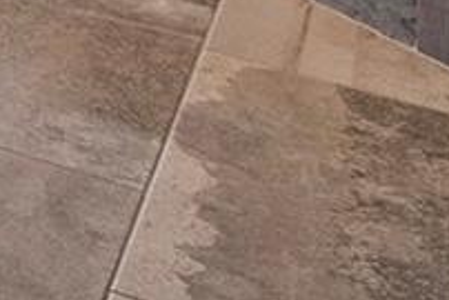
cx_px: -1018
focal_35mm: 127
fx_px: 1585
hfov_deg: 10.1
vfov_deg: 8.5
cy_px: -680
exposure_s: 1
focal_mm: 16
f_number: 8
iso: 400
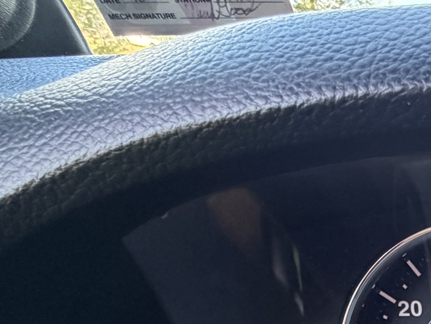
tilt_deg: -26.2
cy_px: 419
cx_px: 616
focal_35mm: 51
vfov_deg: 24.9
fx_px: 635
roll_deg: -2.4
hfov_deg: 27.9
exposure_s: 1/77
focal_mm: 2.22
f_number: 2.2
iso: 320
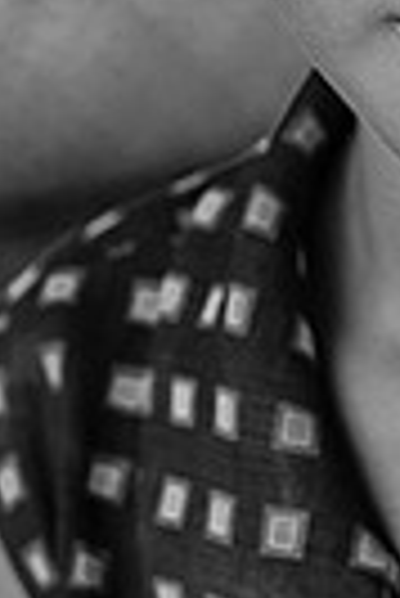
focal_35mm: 210
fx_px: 3491
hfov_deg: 6.5
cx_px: 580
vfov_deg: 9.7
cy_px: 76
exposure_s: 1/500
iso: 400
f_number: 4
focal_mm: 62
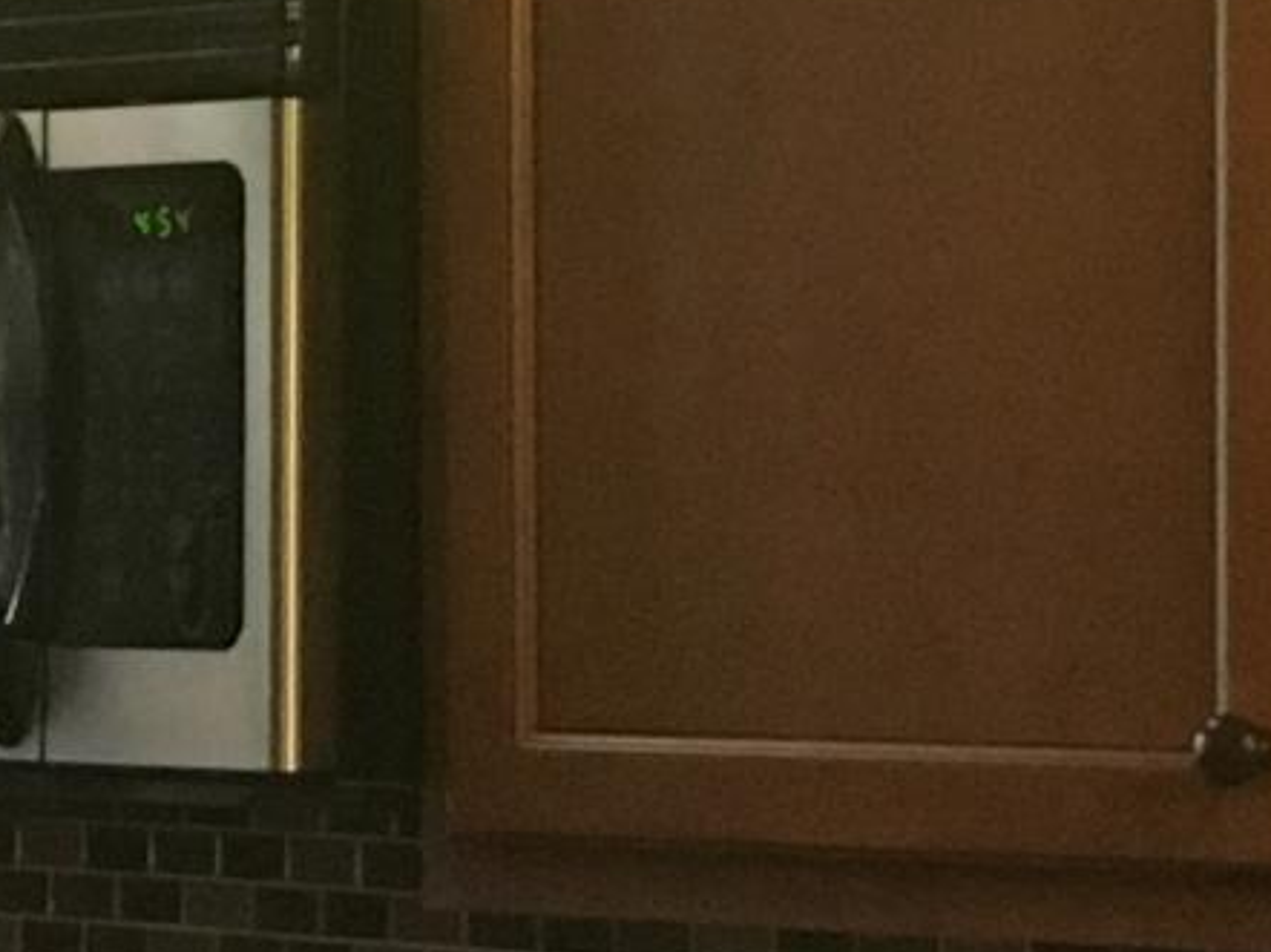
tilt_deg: -3.2
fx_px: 7229
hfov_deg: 9.7
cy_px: 800
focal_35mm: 197
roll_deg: +0.5
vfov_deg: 7.5
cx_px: -785
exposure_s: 1/30
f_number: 2.2
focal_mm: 4.15
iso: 200
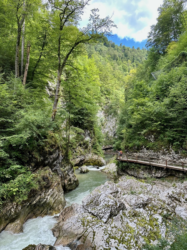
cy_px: 125
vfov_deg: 71.6
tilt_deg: +2.7
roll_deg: -0.1
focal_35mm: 24
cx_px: 94
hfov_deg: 56.8
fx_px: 173
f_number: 1.78
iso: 80
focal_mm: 6.86
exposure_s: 1/357
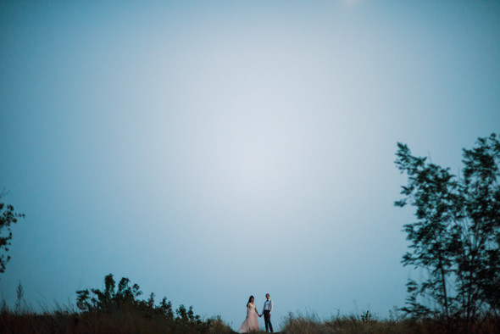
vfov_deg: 16.1
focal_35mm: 85
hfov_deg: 23.9
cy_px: 167
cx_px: 250
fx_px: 1181
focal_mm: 85
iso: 800
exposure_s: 1/160
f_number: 1.4
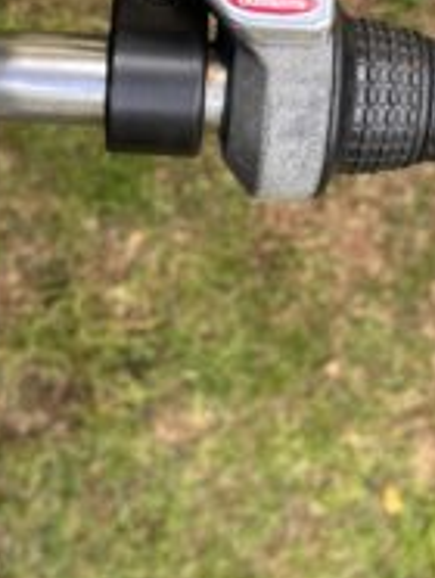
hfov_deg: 22.0
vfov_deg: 28.7
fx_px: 1120
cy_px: 193
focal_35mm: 67
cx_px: 205
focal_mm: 5.1
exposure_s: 1/122
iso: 32
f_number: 1.6
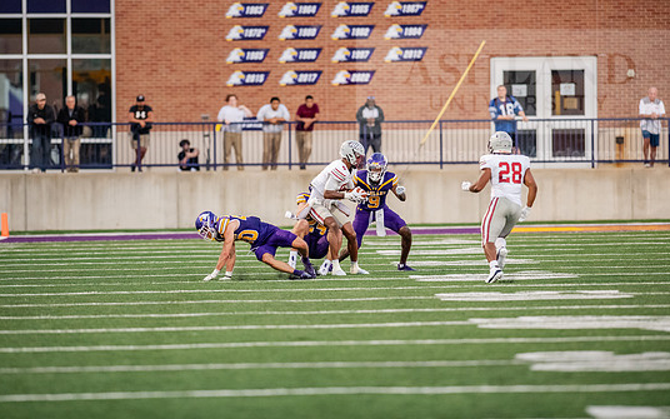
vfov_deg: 4.0
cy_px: 181
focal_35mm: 331
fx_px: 6044
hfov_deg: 6.3
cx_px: 319
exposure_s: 1/1000
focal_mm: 300
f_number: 3.2
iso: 4000
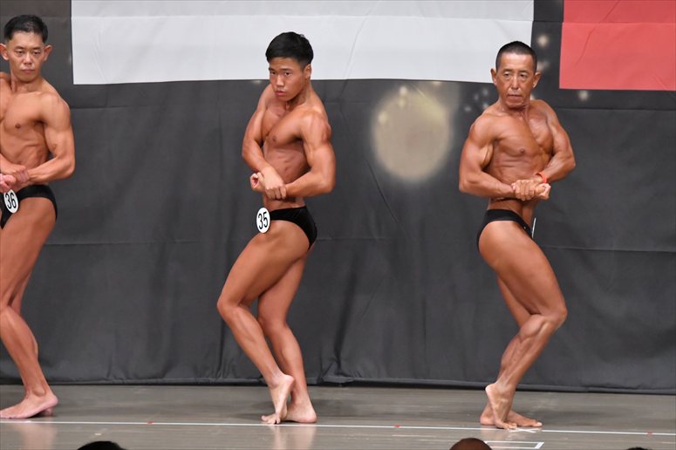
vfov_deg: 5.4
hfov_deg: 8.1
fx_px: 4786
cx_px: 338
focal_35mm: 255
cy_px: 225
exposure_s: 1/400
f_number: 5.6
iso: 6400
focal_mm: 170
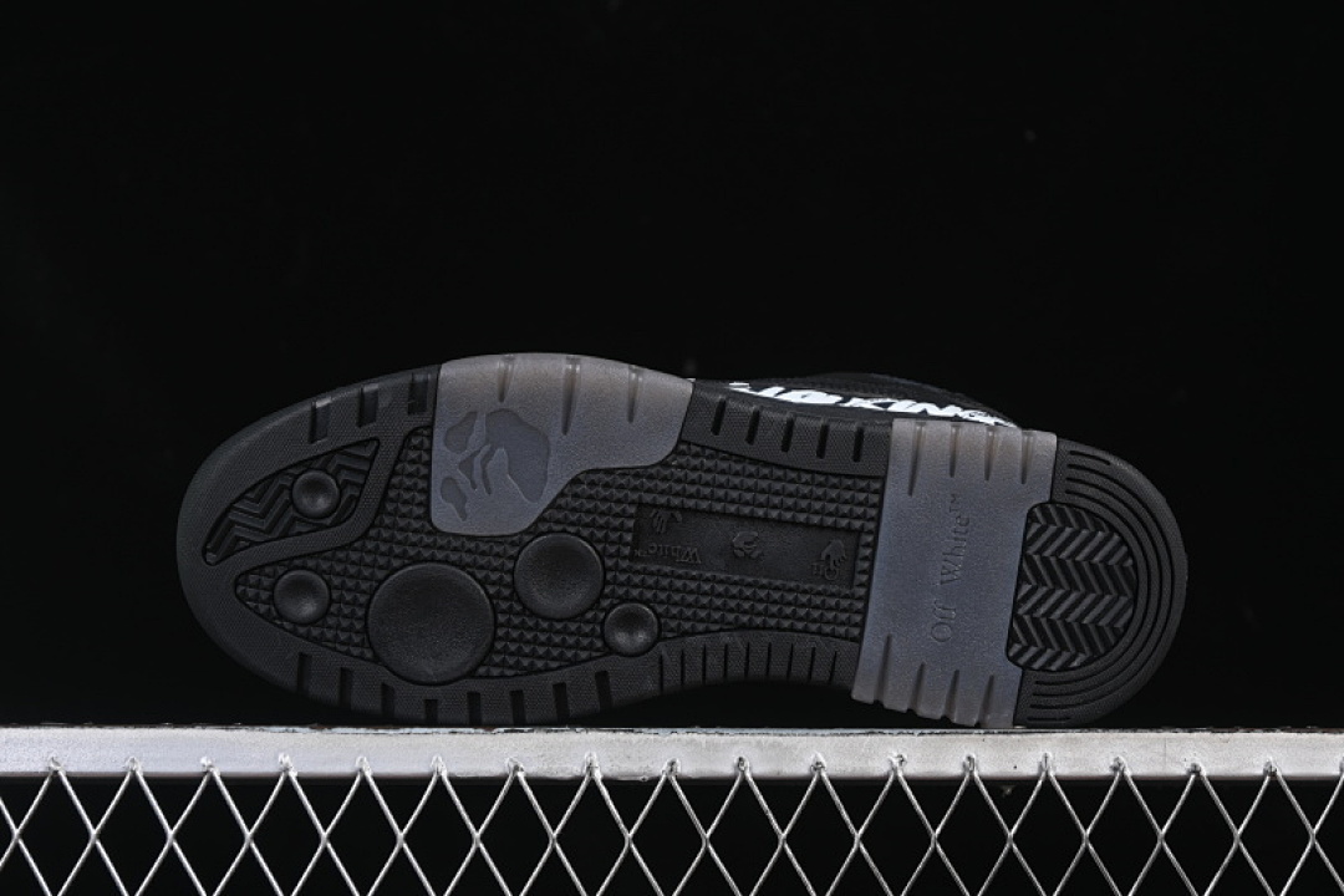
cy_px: 448
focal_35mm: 75
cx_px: 672
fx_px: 2800
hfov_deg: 27.0
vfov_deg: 18.2
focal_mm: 50
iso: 160
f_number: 6.3
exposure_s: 1/60
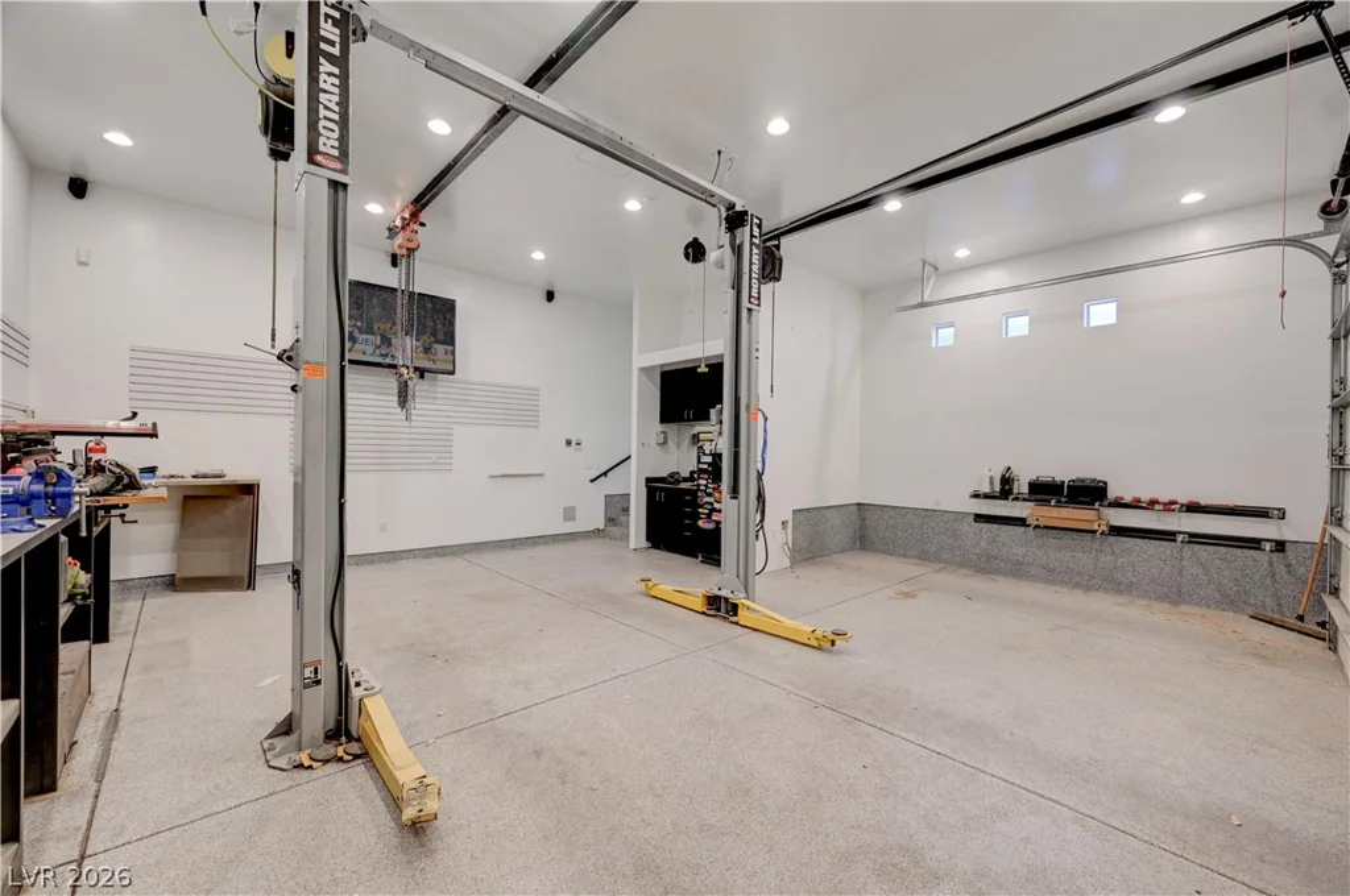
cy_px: 448
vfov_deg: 81.1
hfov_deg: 104.3
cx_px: 675
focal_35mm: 14
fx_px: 524
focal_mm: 14
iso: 800
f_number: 8
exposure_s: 1/4
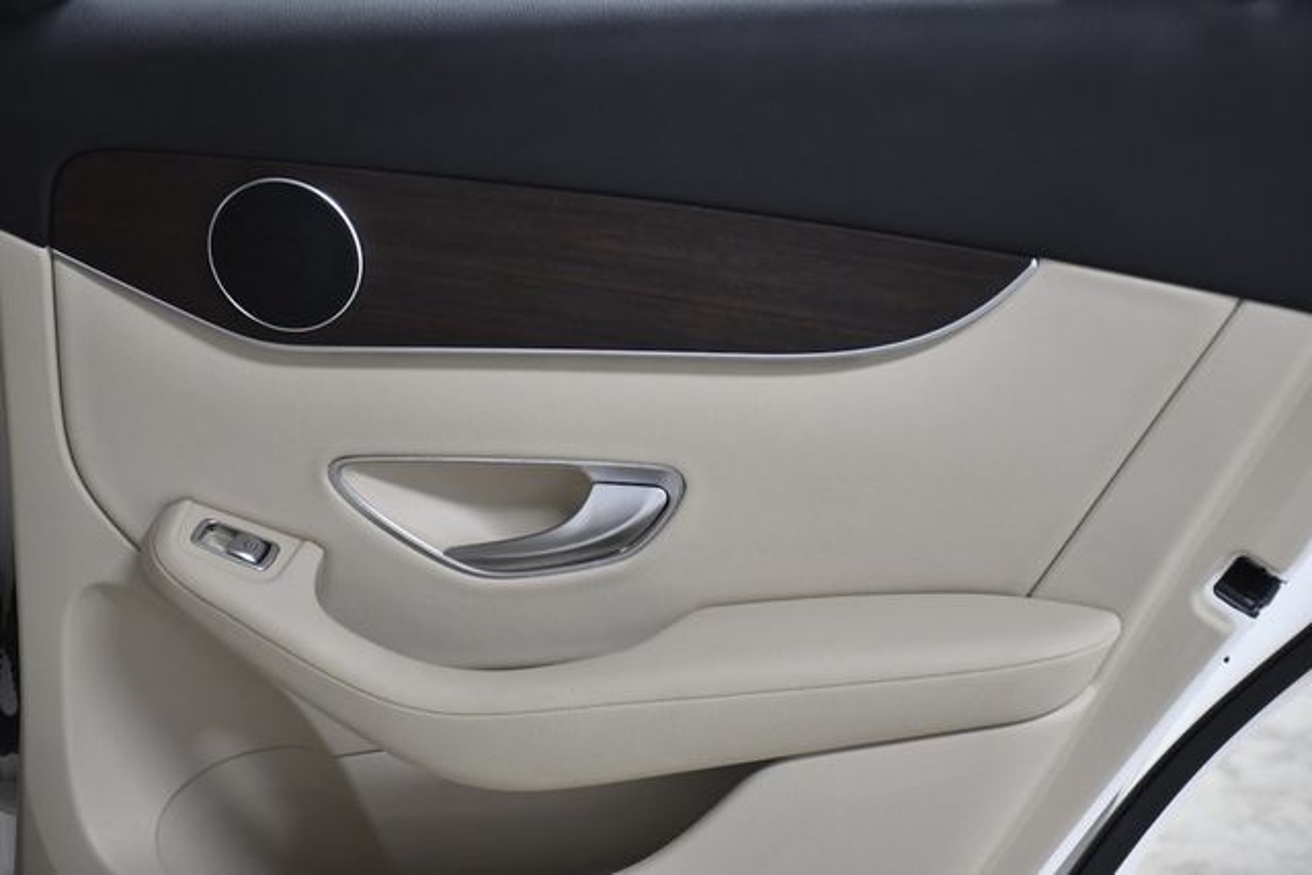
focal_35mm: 75
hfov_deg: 27.0
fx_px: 2734
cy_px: 438
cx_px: 656
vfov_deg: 18.2
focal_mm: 50
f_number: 4.8
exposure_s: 1/200
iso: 1250
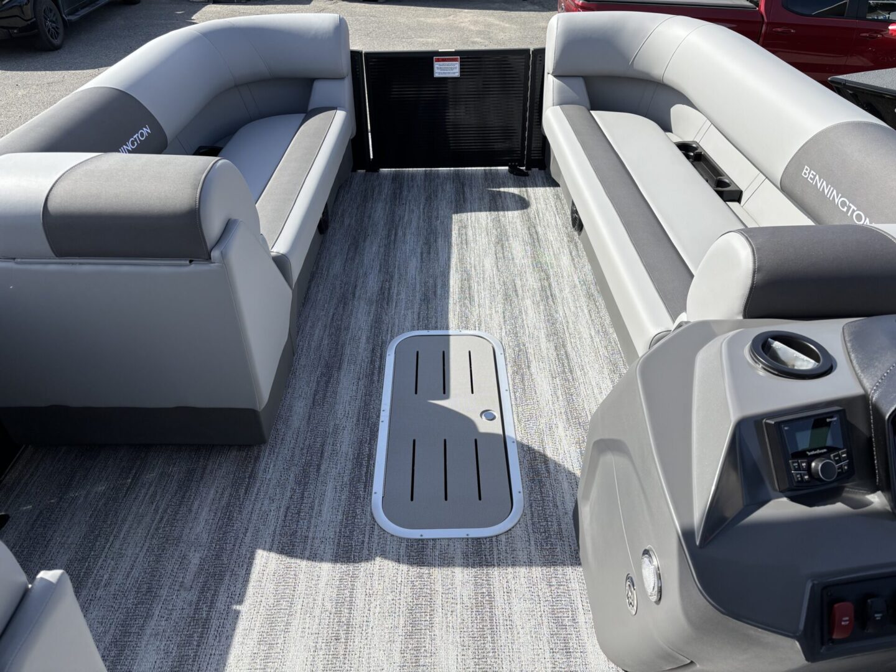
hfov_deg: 67.3
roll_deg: -2.1
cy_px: 336
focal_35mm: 26
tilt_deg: -37.5
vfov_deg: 53.1
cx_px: 448
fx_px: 673
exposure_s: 1/2513
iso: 50
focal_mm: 5.96
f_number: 1.6
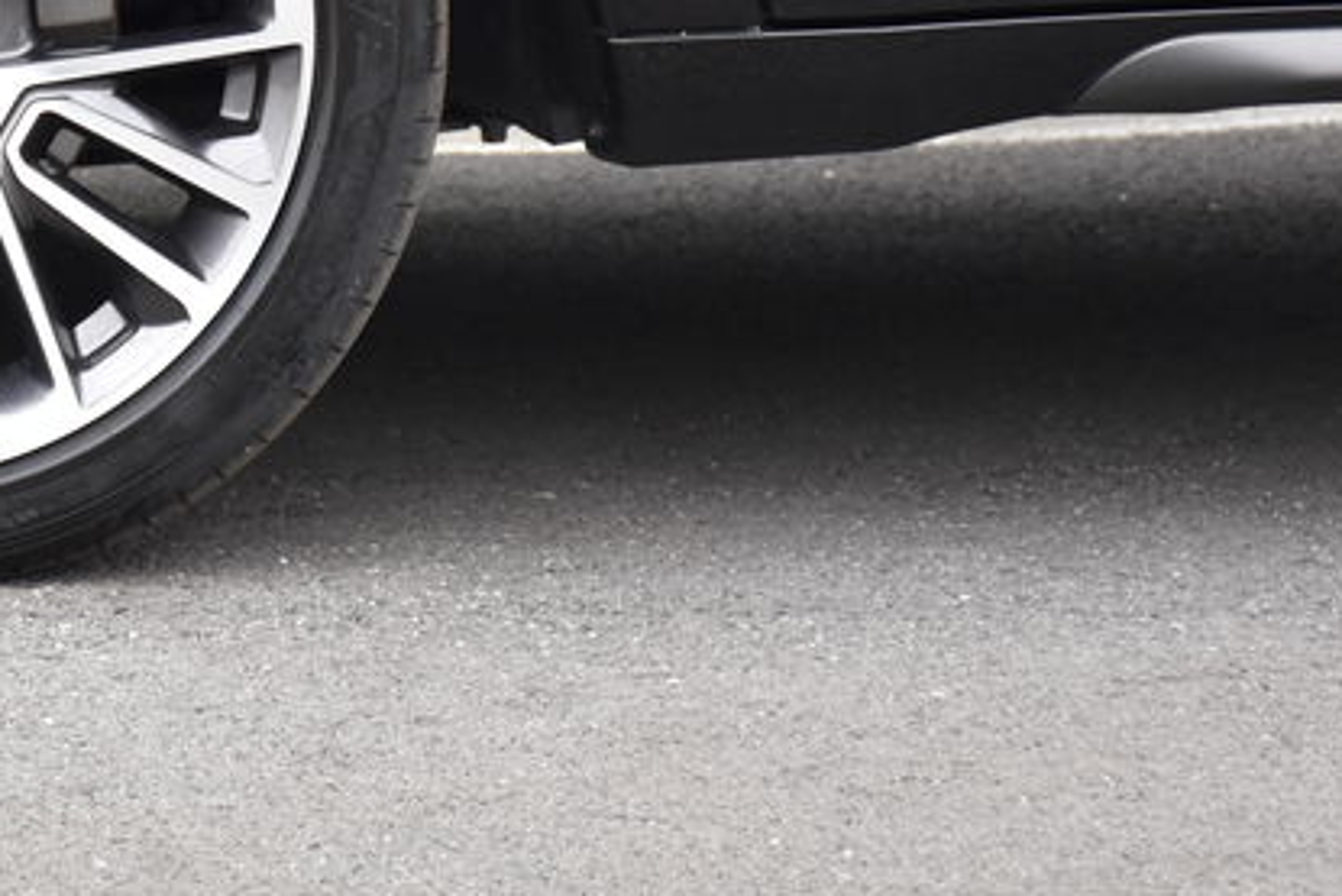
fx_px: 10776
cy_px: -86
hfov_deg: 7.1
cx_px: -52
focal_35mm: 289
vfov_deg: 4.7
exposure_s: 1/125
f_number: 5.3
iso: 800
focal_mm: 80
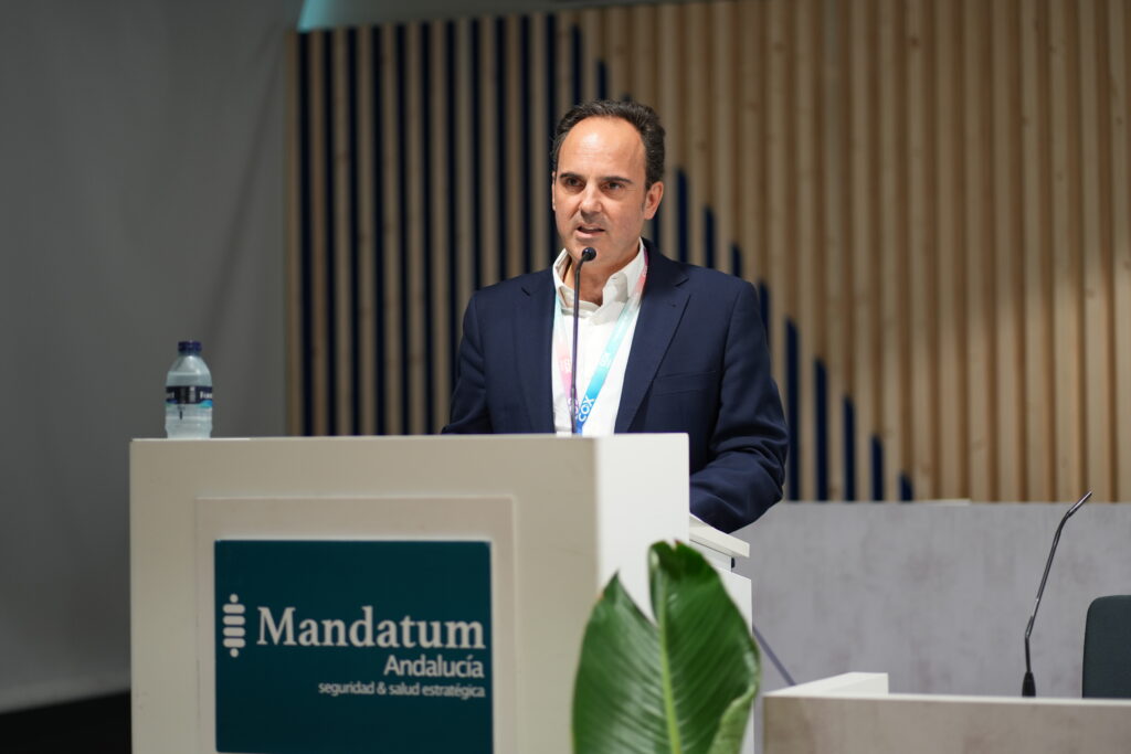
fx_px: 2671
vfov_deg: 16.1
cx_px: 566
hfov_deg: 23.9
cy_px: 377
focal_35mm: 85
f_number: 1.8
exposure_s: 1/100
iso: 500
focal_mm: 85
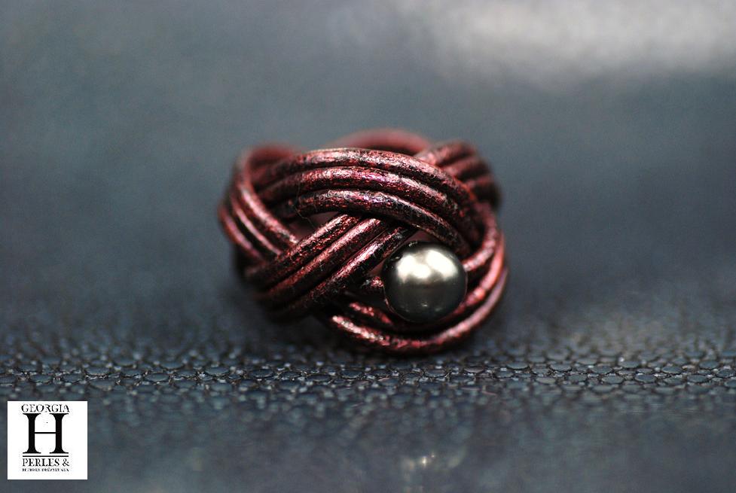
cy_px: 246
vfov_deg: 10.2
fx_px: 2765
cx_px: 368
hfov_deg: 15.2
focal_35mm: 135
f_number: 4
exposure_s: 1/125
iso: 400
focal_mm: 90
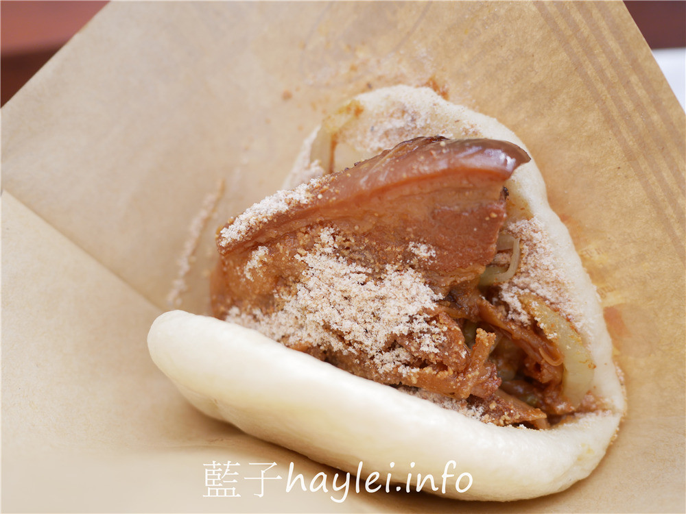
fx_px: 595
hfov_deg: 60.0
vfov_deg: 46.8
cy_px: 257
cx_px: 343
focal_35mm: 30
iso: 200
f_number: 2.8
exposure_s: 1/320
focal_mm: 15
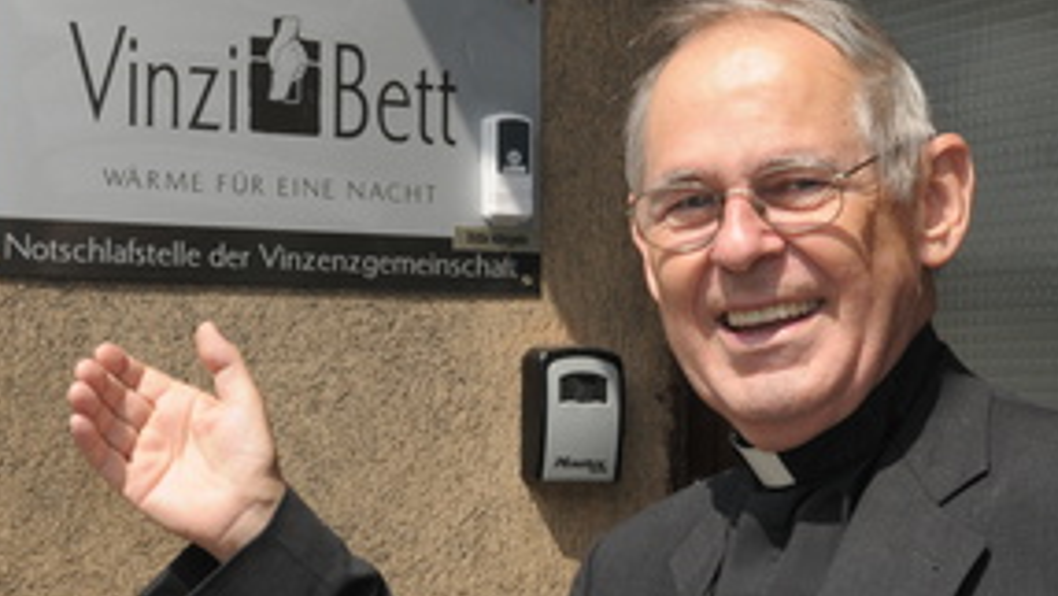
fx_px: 2638
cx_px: 618
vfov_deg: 12.9
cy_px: 302
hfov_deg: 22.7
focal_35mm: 94
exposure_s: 1/250
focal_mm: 38
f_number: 16
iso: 500
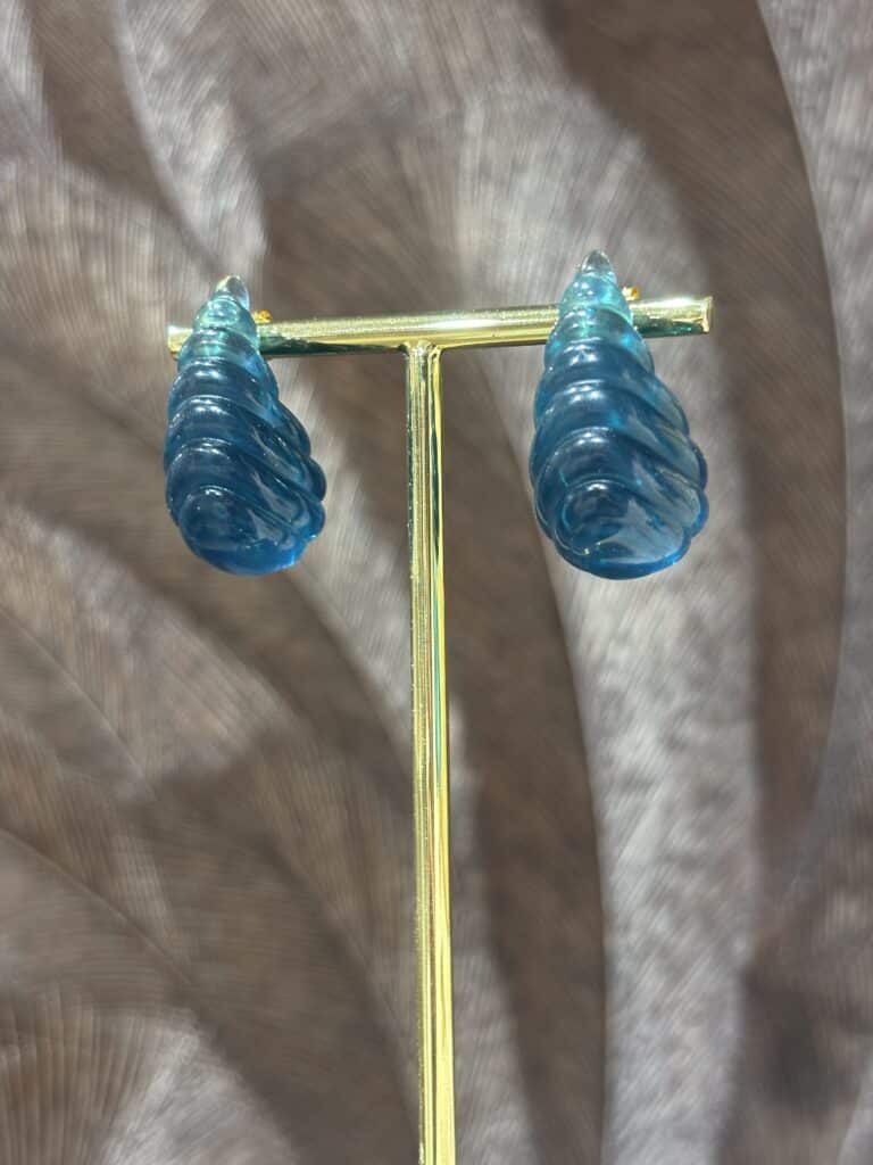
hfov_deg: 28.0
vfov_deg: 36.8
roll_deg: +0.3
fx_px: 1749
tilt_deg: -3.1
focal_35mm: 52
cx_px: 436
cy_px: 582
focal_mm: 5.96
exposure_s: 1/50
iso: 125
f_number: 1.6
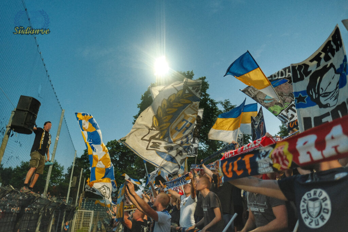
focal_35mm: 24
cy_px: 116
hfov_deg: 73.7
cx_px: 174
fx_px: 232
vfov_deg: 53.1
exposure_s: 1/1000
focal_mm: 16
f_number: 1.4
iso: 1250
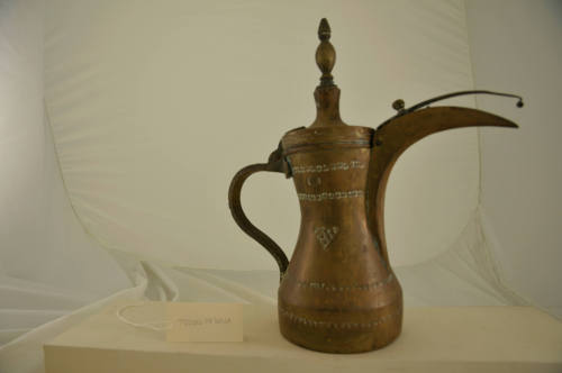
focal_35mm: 24
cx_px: 281
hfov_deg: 73.8
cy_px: 186
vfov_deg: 53.0
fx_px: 374
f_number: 4.5
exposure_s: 1/80
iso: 200
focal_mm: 16
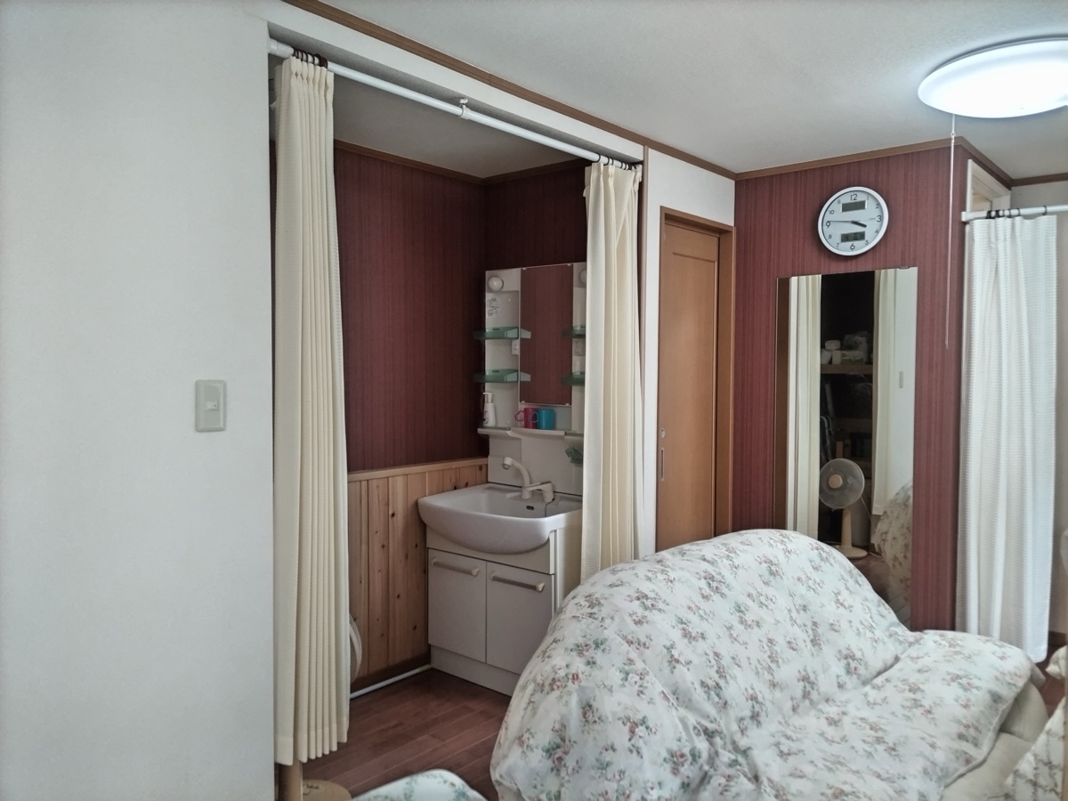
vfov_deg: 53.1
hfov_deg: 67.3
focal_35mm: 26
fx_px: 802
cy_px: 400
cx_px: 534
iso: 523
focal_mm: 4.8
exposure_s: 1/60
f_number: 1.79
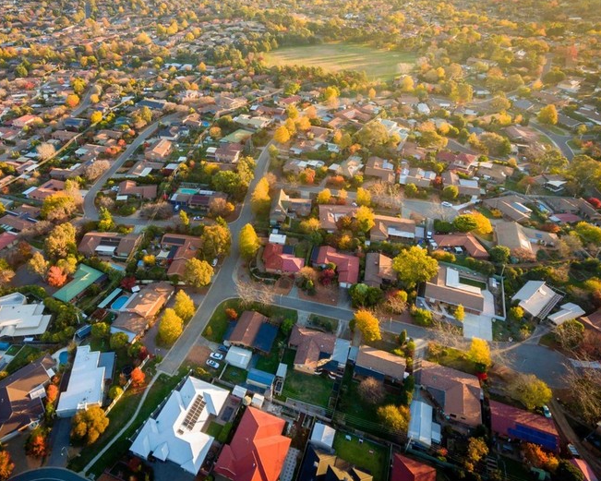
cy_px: 210
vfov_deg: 58.6
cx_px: 245
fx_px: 427
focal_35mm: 24
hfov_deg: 69.7
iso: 104
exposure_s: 1/100
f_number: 2.8
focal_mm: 3.6
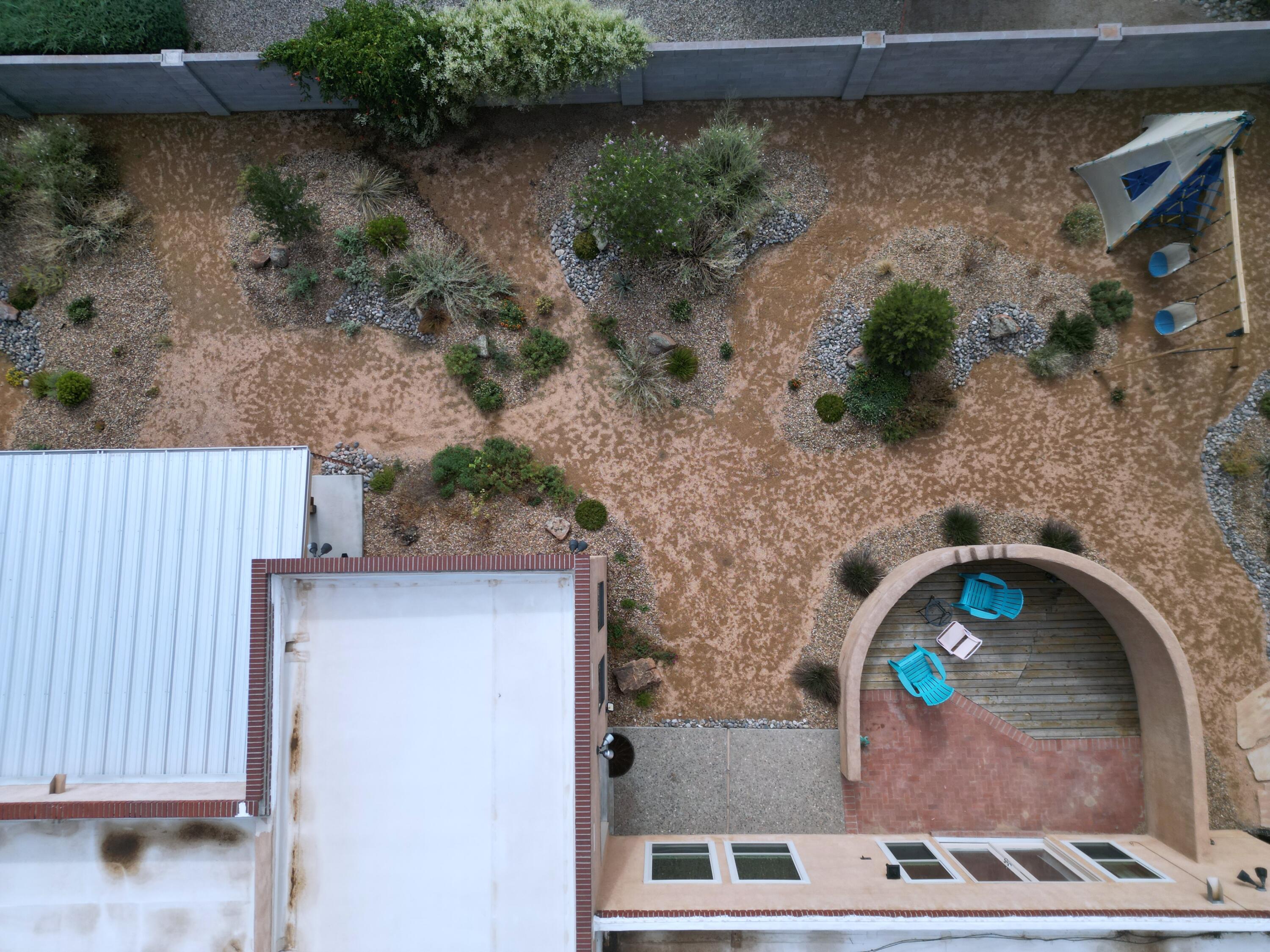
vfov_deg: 56.8
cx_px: 635
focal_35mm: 24
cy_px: 476
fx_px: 881
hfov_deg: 71.6
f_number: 1.7
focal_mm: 6.72
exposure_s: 1/3200
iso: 200
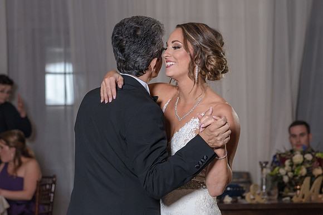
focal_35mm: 142
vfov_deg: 9.7
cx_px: 168
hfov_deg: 14.5
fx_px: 1272
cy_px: 122
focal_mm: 106
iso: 2000
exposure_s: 1/100
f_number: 5.6
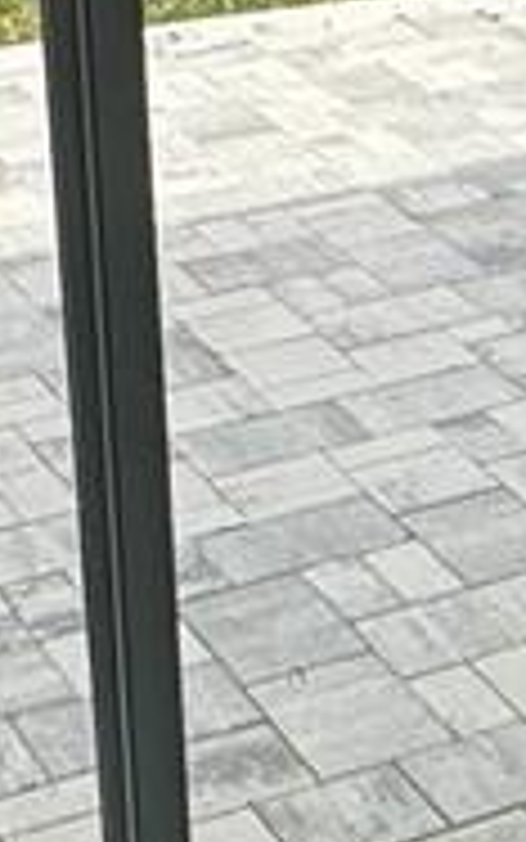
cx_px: 1003
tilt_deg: -14.9
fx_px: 2911
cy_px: -171
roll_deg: -2.0
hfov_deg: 9.7
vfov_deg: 15.8
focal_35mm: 127
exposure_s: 1/669
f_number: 2.2
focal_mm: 2.22
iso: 50
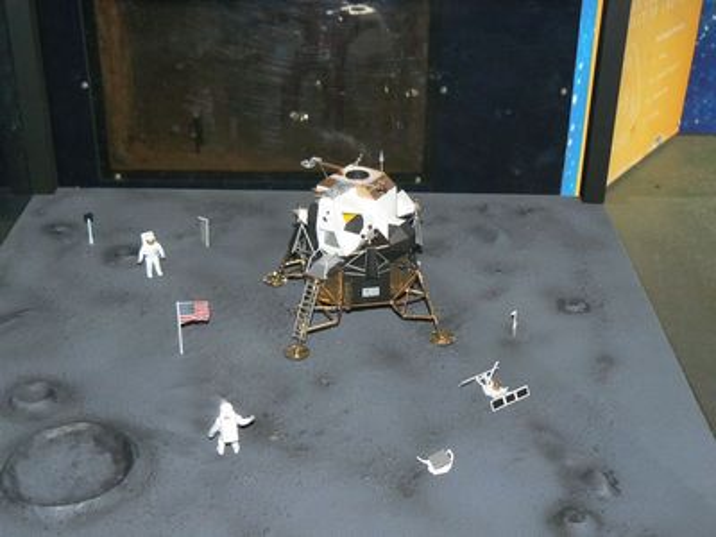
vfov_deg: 28.0
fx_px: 1076
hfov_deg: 36.8
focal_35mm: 52
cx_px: 358
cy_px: 268
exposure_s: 1/60
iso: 100
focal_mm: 8.7
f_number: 2.8
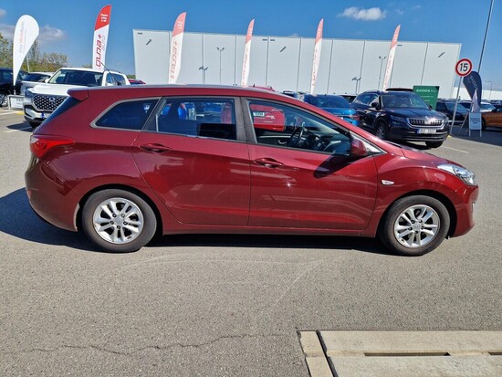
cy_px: 188
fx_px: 334
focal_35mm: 23
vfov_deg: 58.9
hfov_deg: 73.9
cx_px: 251
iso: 50
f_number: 1.8
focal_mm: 5.4
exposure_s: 1/1320
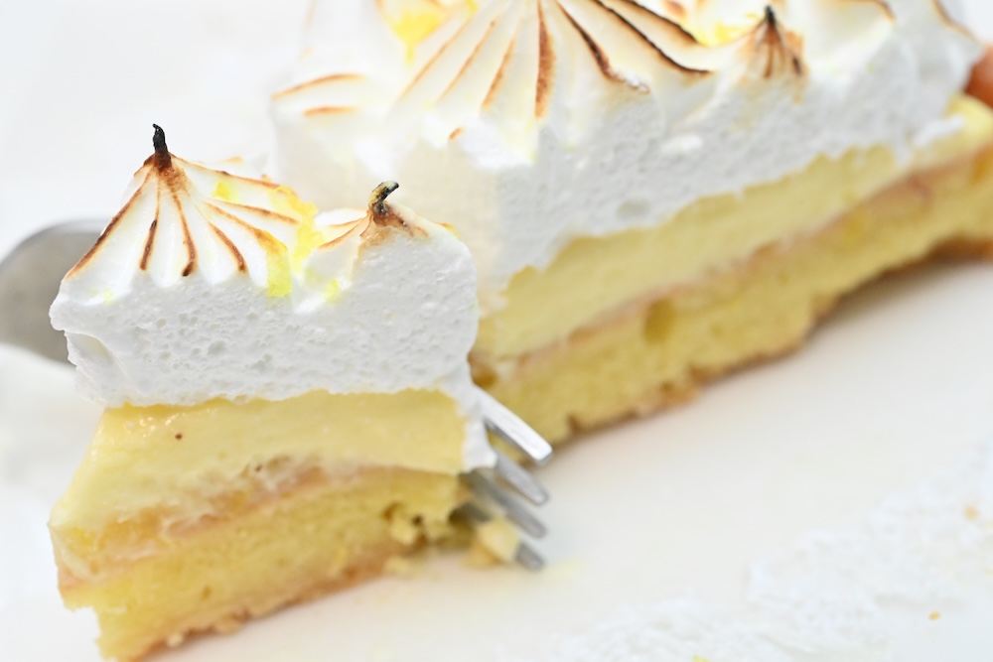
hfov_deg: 33.4
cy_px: 331
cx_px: 496
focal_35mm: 60
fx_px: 1655
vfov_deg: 22.6
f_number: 10
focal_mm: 60
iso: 6400
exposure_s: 1/200
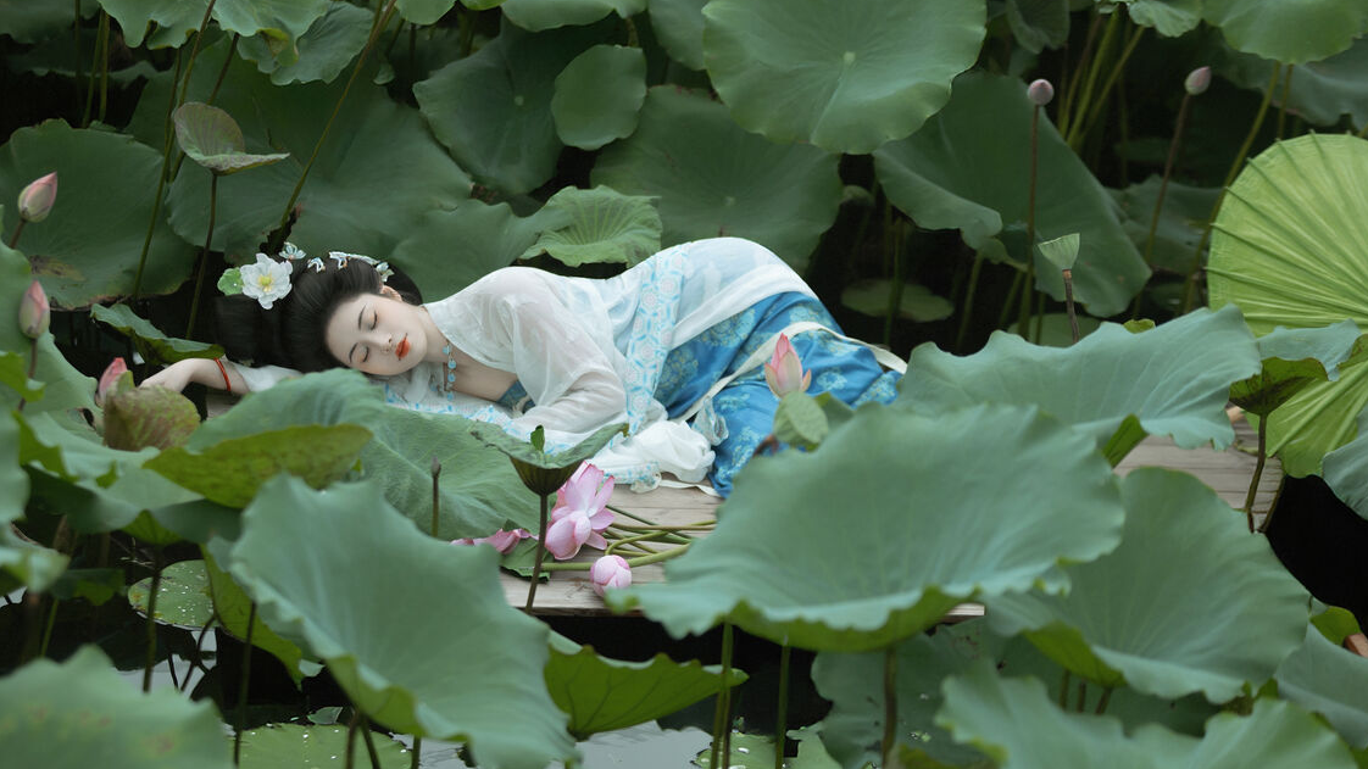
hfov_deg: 19.1
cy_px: 411
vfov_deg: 10.8
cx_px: 672
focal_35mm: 112
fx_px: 4062
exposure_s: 1/500
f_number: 2.8
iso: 100
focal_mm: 100
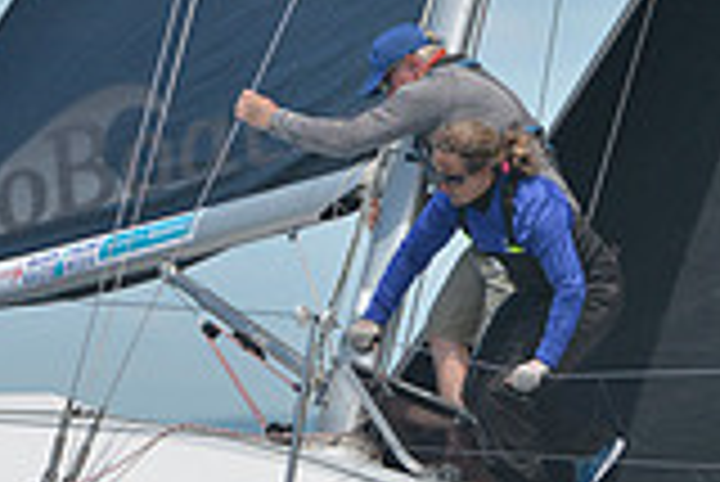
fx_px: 17455
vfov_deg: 1.6
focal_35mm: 872
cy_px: 349
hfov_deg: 2.4
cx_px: 634
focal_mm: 240
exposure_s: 1/800
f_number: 9
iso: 280
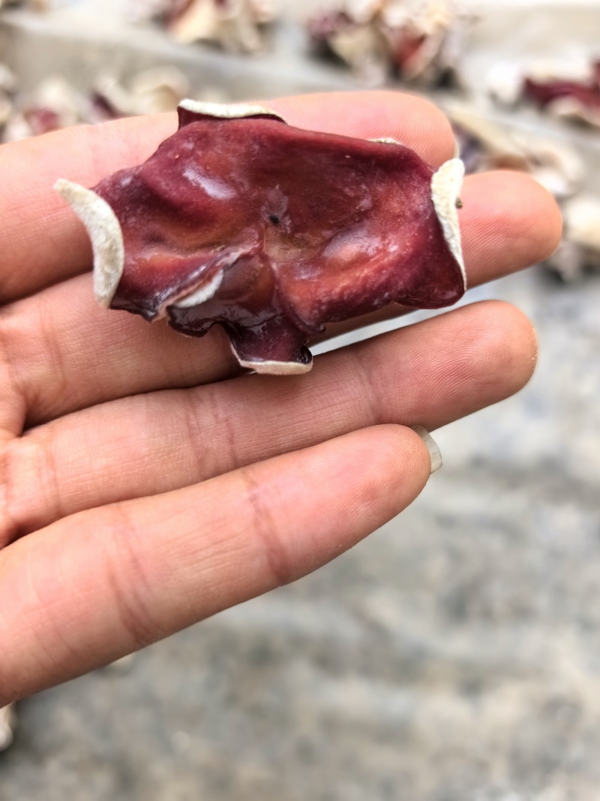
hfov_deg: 51.3
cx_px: 300
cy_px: 400
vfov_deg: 65.3
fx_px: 624
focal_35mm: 27
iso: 250
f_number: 2
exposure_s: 1/100
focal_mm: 6.98
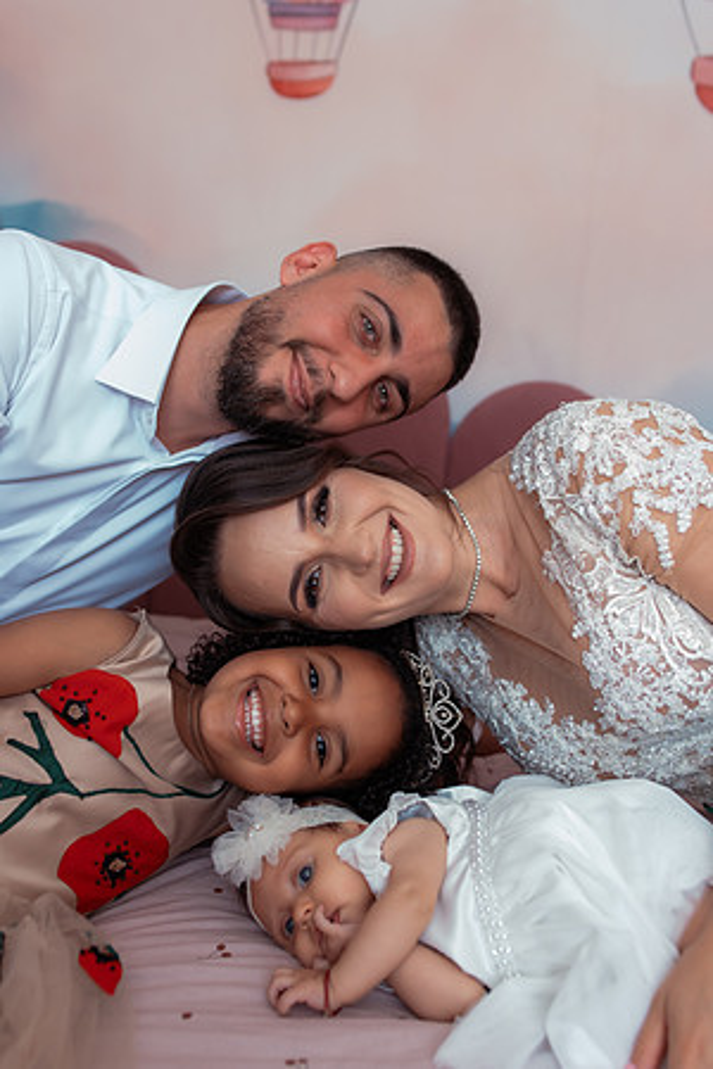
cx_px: 356
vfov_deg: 54.4
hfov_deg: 37.9
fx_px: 1040
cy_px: 534
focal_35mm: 35
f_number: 3.2
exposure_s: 1/200
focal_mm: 35
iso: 640
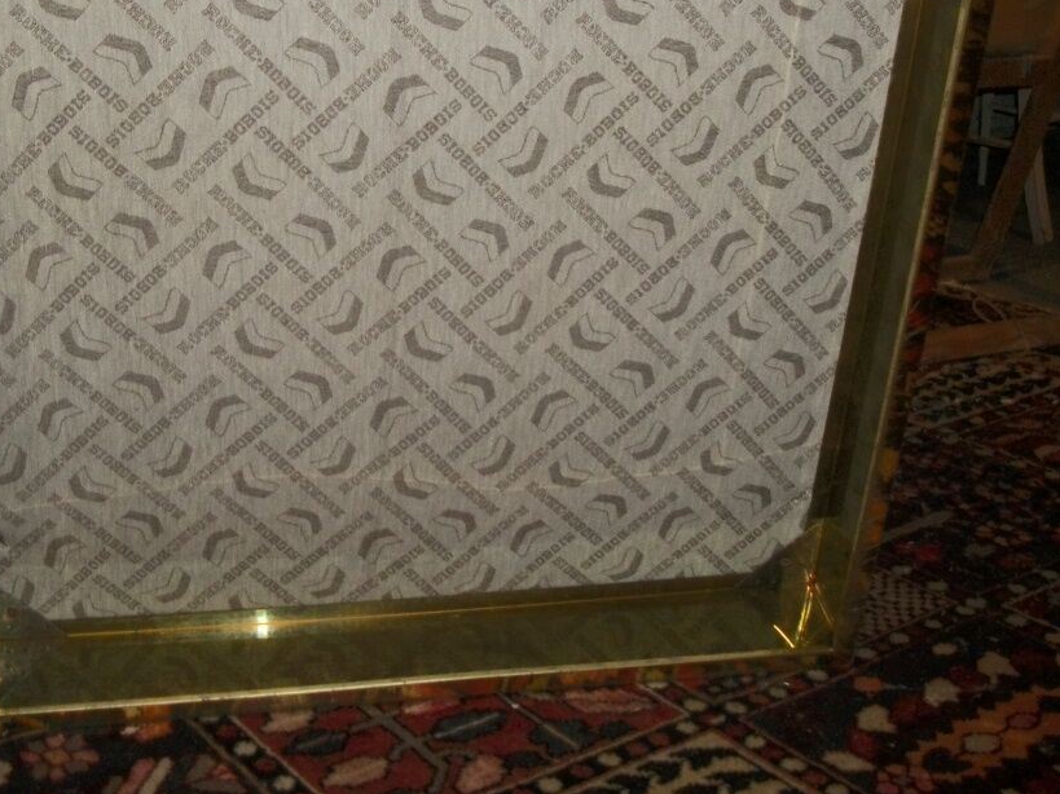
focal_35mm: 50
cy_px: 188
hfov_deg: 38.0
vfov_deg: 28.6
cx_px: 423
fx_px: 1531
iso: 160
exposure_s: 1/30
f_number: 2.9
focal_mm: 5.7
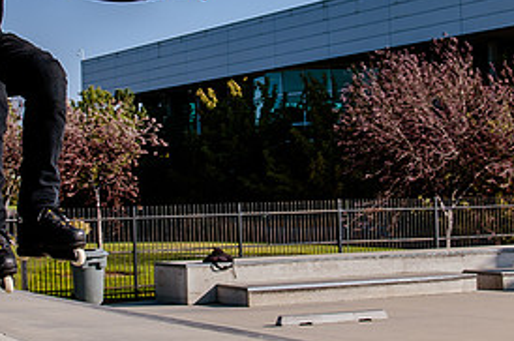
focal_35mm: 101
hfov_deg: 20.2
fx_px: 1440
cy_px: 87
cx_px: 174
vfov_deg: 13.5
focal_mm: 34
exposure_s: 1/500
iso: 200
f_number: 9
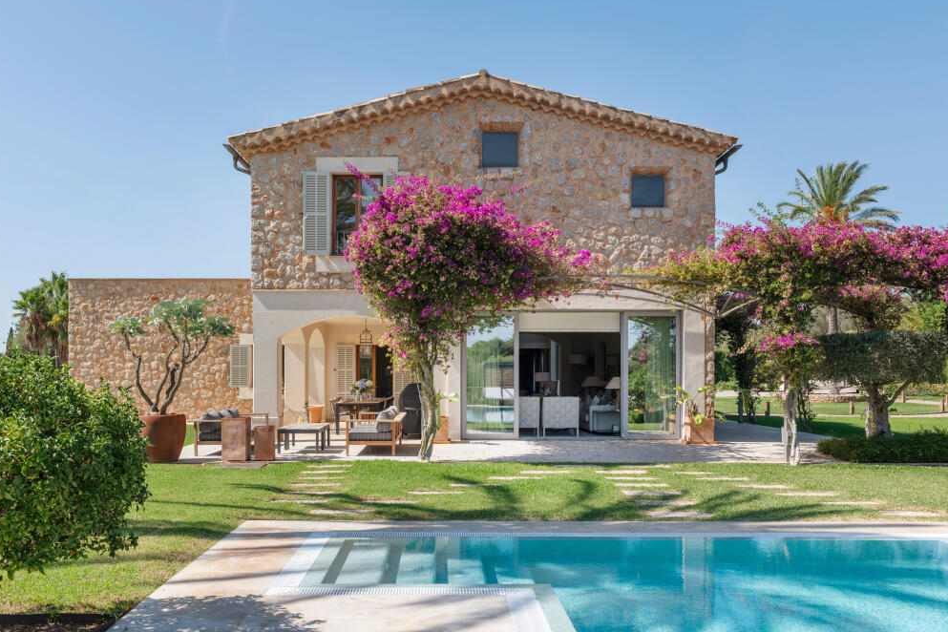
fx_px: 869
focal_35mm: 33
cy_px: 316
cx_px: 467
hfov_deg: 57.2
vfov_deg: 40.0
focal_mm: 32
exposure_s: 1/125
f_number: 11
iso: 100
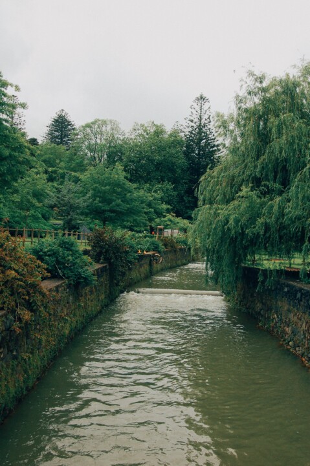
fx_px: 504
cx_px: 155
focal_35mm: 39
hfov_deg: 34.2
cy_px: 233
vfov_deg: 49.6
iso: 200
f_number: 8
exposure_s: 1/250
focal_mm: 26
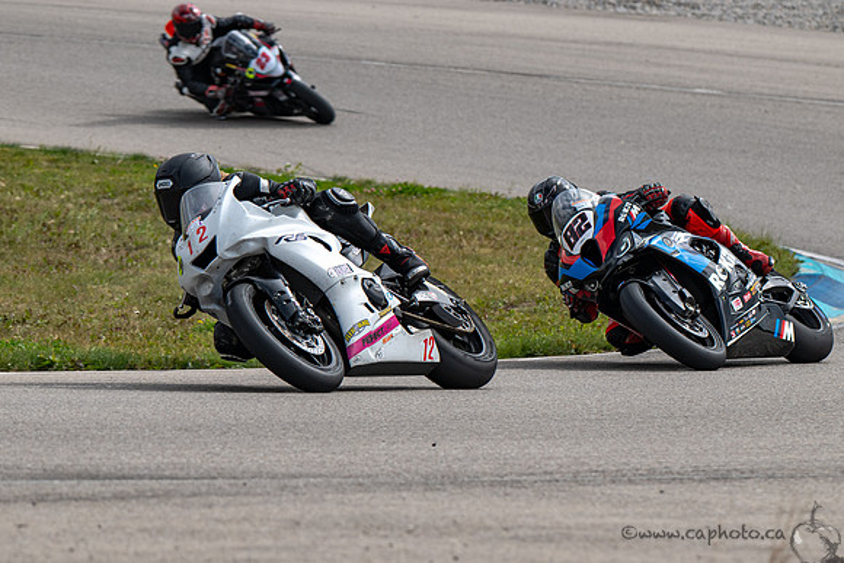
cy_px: 280
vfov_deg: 4.2
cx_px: 420
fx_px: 7759
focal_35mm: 331
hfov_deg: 6.2
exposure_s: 1/1250
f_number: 6.3
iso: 200
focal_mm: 210
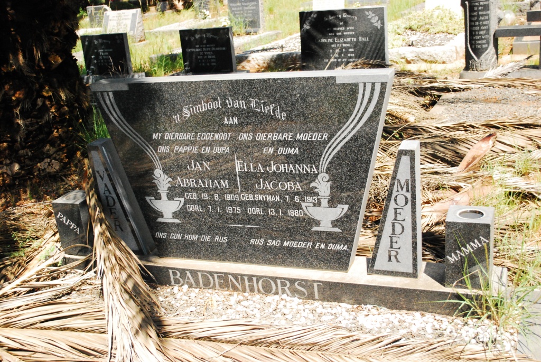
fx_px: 654
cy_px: 181
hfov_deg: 44.9
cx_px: 270
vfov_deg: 30.9
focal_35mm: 44
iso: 1600
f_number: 4.8
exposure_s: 1/4000
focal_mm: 29
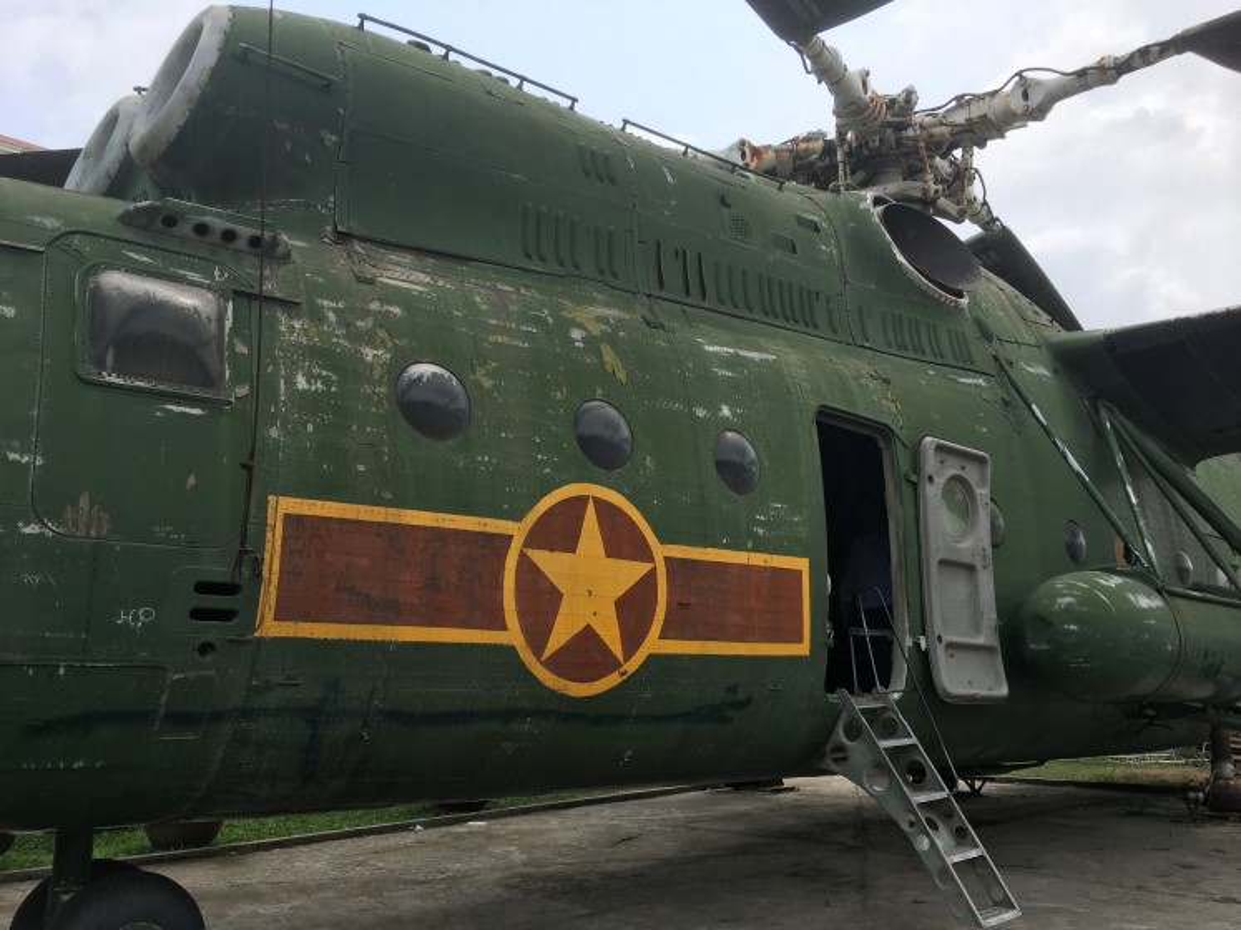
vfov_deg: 48.2
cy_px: 465
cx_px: 620
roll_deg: -0.3
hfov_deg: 61.7
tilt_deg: +11.1
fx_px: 1039
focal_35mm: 29
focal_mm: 4.15
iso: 25
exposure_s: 1/950
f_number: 2.2
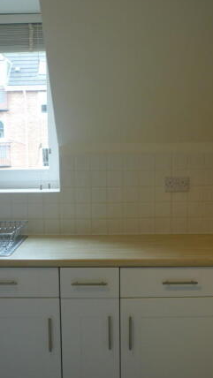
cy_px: 188
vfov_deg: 47.3
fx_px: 431
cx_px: 116
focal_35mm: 43
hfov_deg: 27.7
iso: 80
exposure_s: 1/30
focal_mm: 5.2
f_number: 3.3
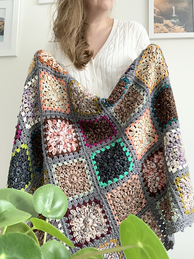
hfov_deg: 44.2
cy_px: 130
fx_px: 239
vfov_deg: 56.8
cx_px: 97
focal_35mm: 32
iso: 320
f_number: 2.2
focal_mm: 2.87
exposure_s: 1/52
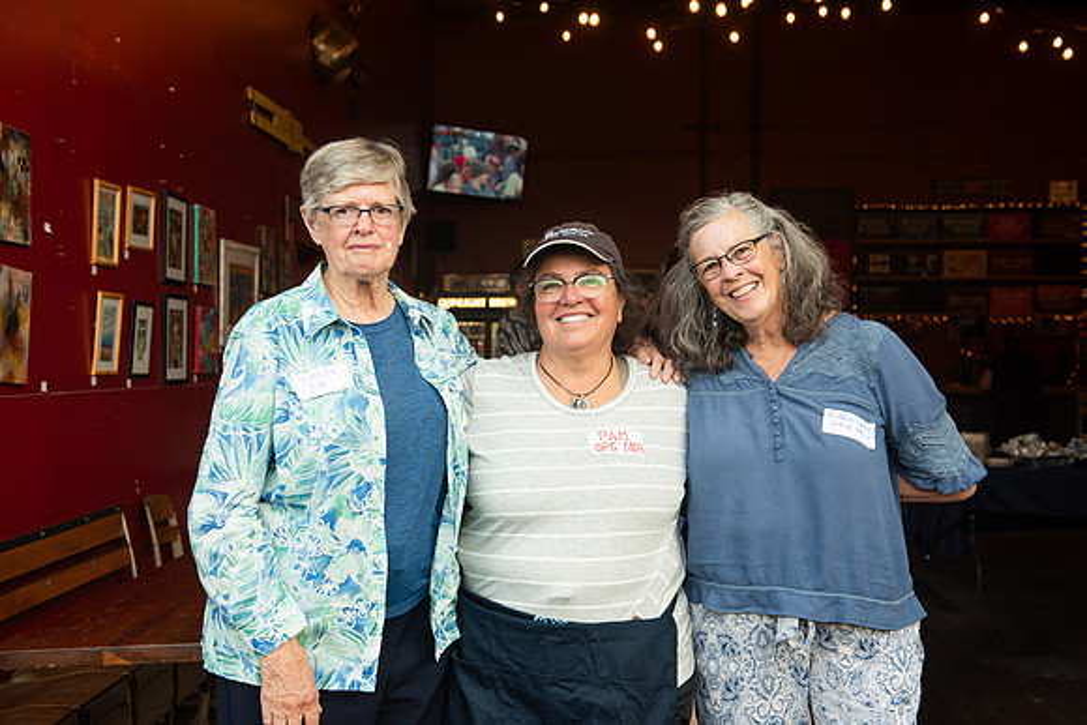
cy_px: 362
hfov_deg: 41.1
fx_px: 1450
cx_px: 544
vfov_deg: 28.1
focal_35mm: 48
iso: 400
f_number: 4
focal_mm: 48
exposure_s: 1/125
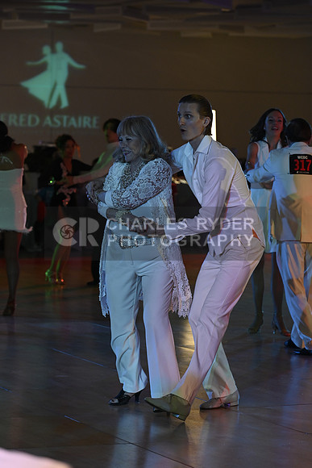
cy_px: 234
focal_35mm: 140
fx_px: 1819
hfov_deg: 9.8
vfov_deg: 14.7
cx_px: 156
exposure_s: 1/200
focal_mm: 140
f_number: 5
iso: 2000
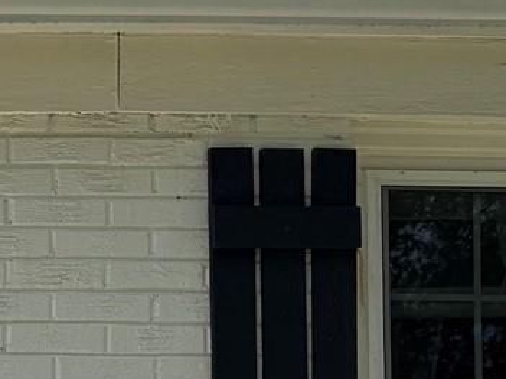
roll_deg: -0.5
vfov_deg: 10.4
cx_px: -565
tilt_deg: +4.0
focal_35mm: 140
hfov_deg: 12.2
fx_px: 2046
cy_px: 455
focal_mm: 6.76
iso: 80
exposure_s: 1/4167
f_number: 1.78
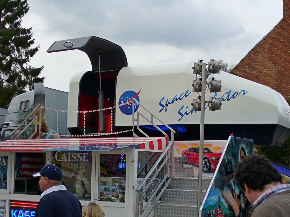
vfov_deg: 24.4
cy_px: 108
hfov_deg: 32.2
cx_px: 145
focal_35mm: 60
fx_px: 503
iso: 80
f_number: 3
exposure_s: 1/400
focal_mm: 7.9
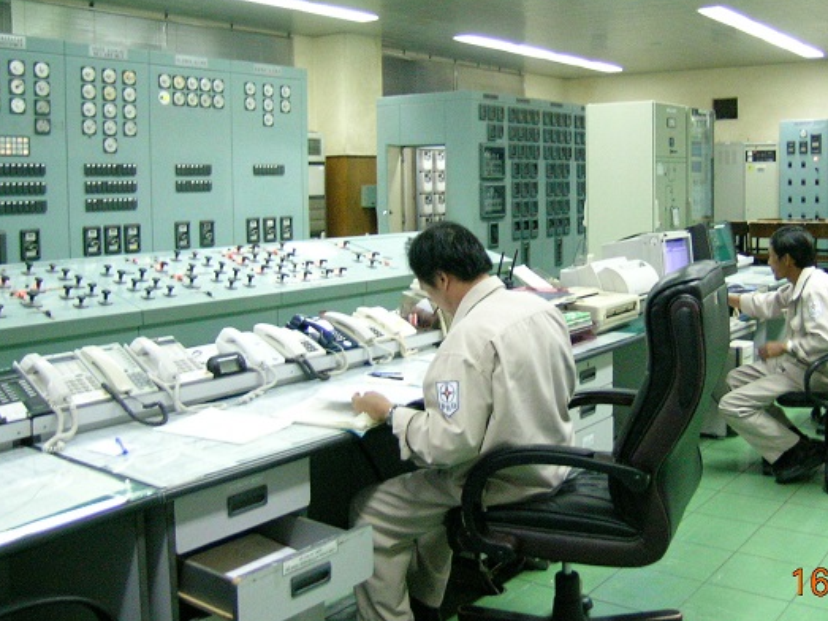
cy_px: 249
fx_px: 909
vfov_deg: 37.6
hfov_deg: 48.7
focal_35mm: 38
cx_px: 491
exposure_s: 1/15.8
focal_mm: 5.8
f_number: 2.8
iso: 400
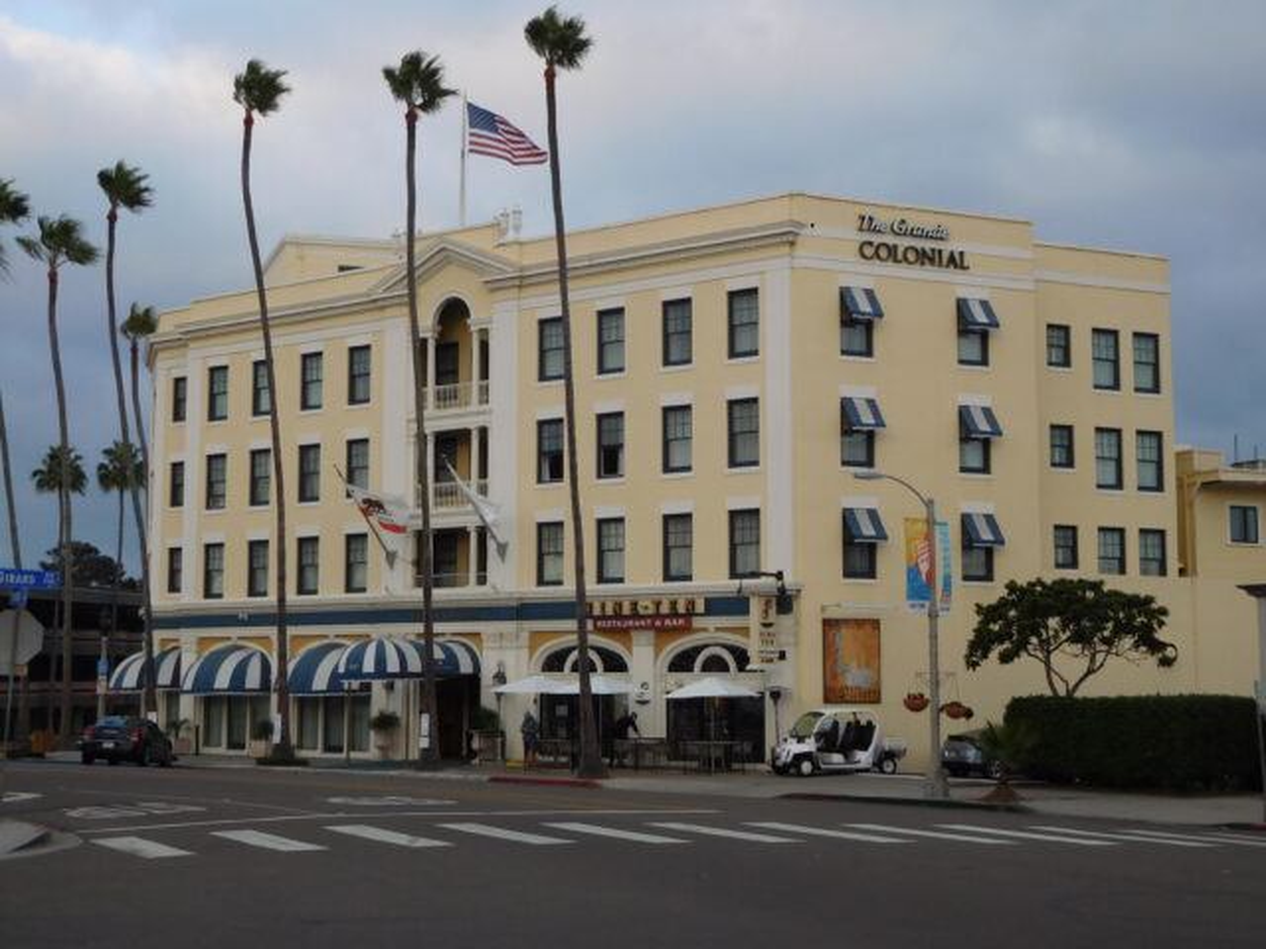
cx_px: 633
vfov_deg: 29.1
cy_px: 474
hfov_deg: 38.2
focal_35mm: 50
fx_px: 1829
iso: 125
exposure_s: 1/160
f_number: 4.1
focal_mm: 8.9
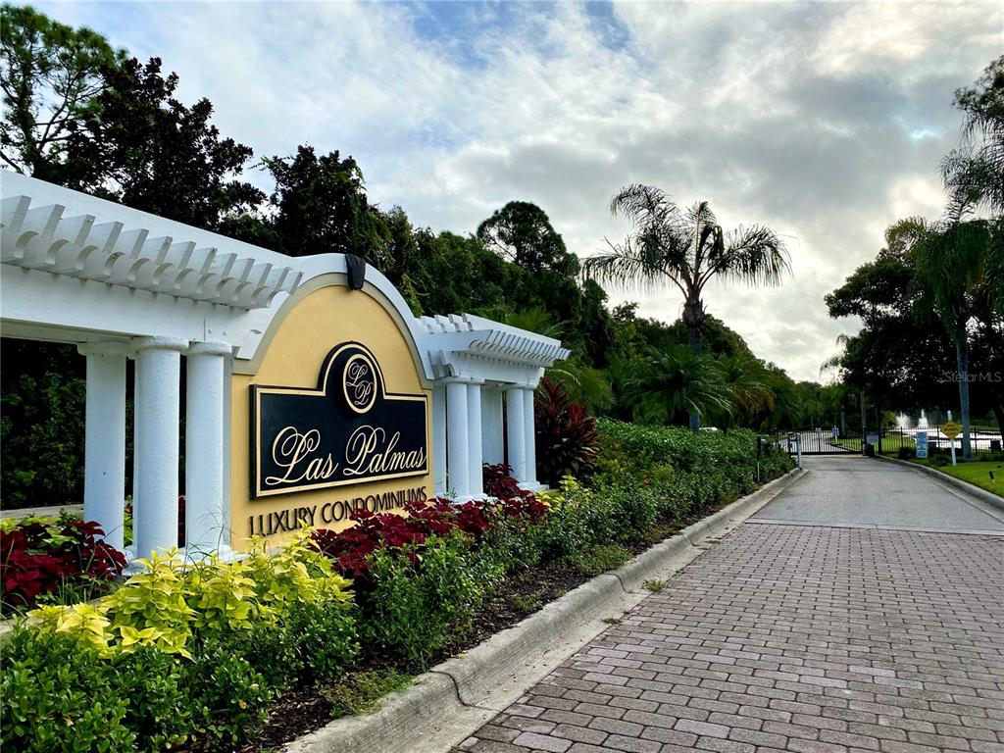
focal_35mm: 26
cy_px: 376
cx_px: 502
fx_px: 754
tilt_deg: +4.8
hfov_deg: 67.3
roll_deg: +1.1
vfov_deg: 53.1
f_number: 1.8
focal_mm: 4.25
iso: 32
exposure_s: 1/4444
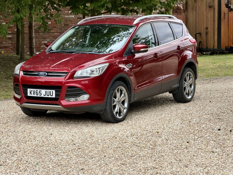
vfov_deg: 14.8
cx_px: 116
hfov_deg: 19.6
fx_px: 673
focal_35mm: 100
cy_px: 88
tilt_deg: -5.0
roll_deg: +0.6
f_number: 2.8
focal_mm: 16.89
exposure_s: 1/342
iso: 50
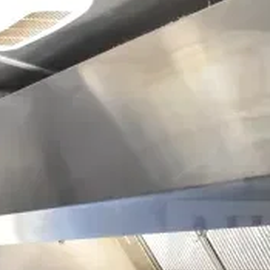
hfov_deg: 16.2
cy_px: 152
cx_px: 339
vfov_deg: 17.0
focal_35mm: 102
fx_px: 904
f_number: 6.3
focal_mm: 23
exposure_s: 1/160
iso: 6400
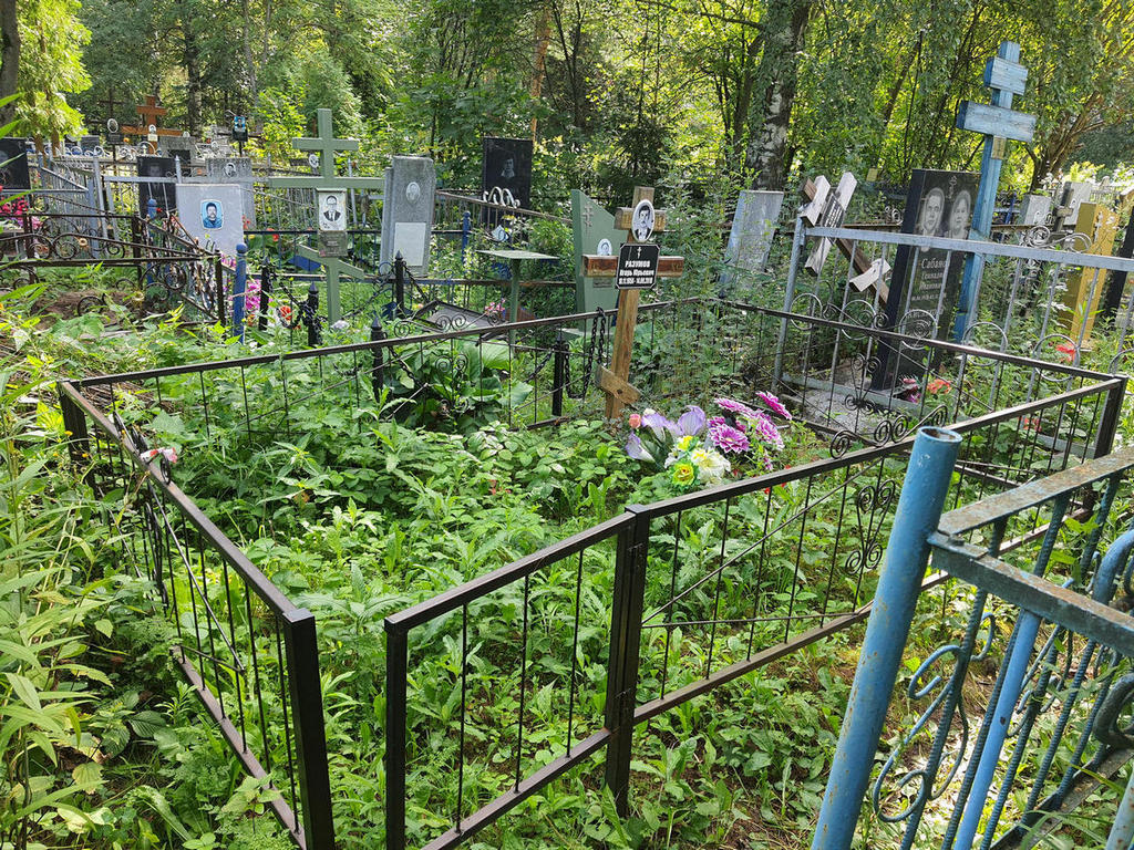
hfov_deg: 67.3
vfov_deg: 53.1
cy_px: 425
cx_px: 567
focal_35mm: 26
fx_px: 852
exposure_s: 1/173
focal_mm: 4.32
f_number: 1.7
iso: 50
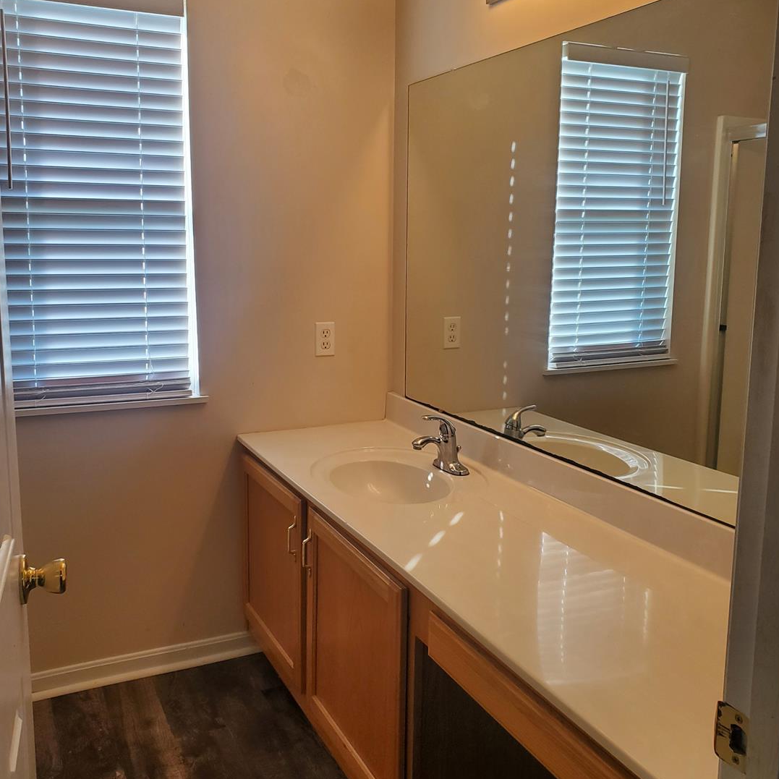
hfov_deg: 51.1
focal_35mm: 32
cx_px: 384
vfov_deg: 51.1
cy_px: 363
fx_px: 815
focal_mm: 4.3
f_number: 2.4
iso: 100
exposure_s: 1/120
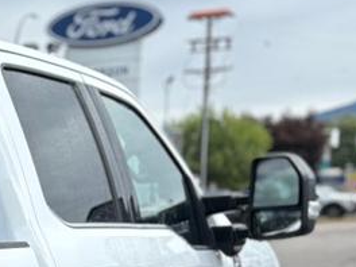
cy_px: 390
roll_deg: +1.3
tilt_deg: -7.3
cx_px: -359
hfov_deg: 13.4
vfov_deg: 11.3
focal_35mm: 126
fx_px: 1296
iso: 50
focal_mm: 5.96
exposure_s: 1/2747
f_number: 1.6
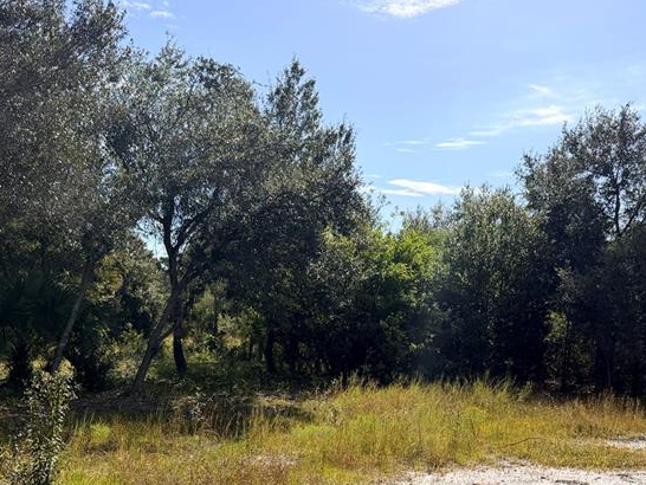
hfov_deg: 42.0
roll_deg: -1.0
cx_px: 301
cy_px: 375
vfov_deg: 31.5
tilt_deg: -4.8
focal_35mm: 45
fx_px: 840
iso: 100
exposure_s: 1/6173
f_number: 1.78
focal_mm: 6.76
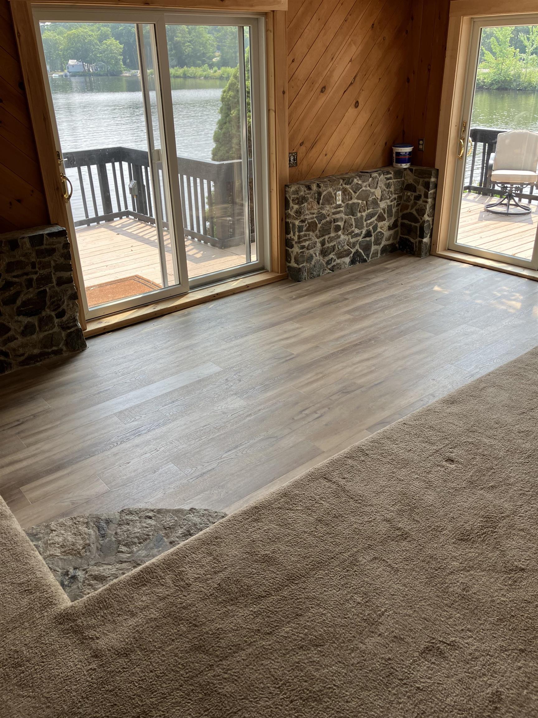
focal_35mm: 28
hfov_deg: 49.7
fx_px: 580
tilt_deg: -26.2
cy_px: 359
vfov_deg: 63.4
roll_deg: +0.9
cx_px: 269
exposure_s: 1/163
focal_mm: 3.99
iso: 25
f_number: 1.8
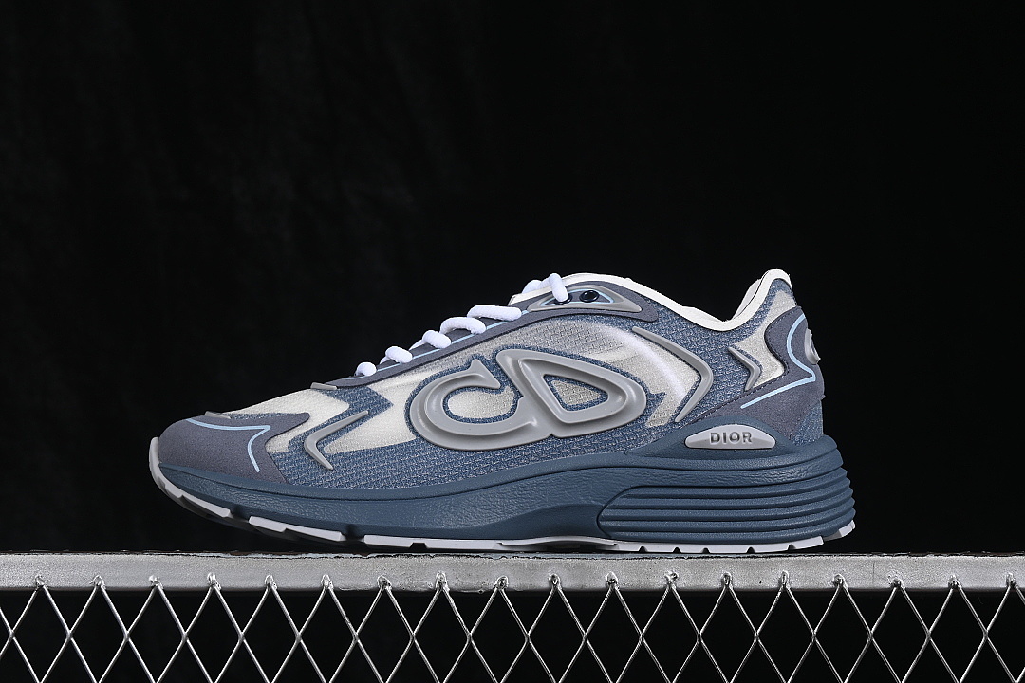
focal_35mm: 75
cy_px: 342
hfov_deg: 27.0
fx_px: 2135
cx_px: 512
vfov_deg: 18.2
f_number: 8
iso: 160
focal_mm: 50
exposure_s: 1/80
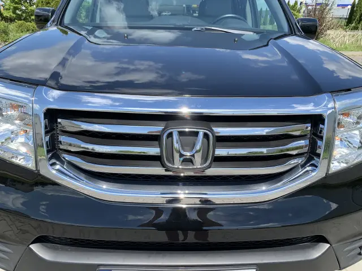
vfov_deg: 53.1
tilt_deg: -22.7
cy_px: 136
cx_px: 181
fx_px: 272
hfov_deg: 67.3
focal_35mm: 26
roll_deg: -1.3
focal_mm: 4.25
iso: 25
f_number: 1.8
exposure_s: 1/1406
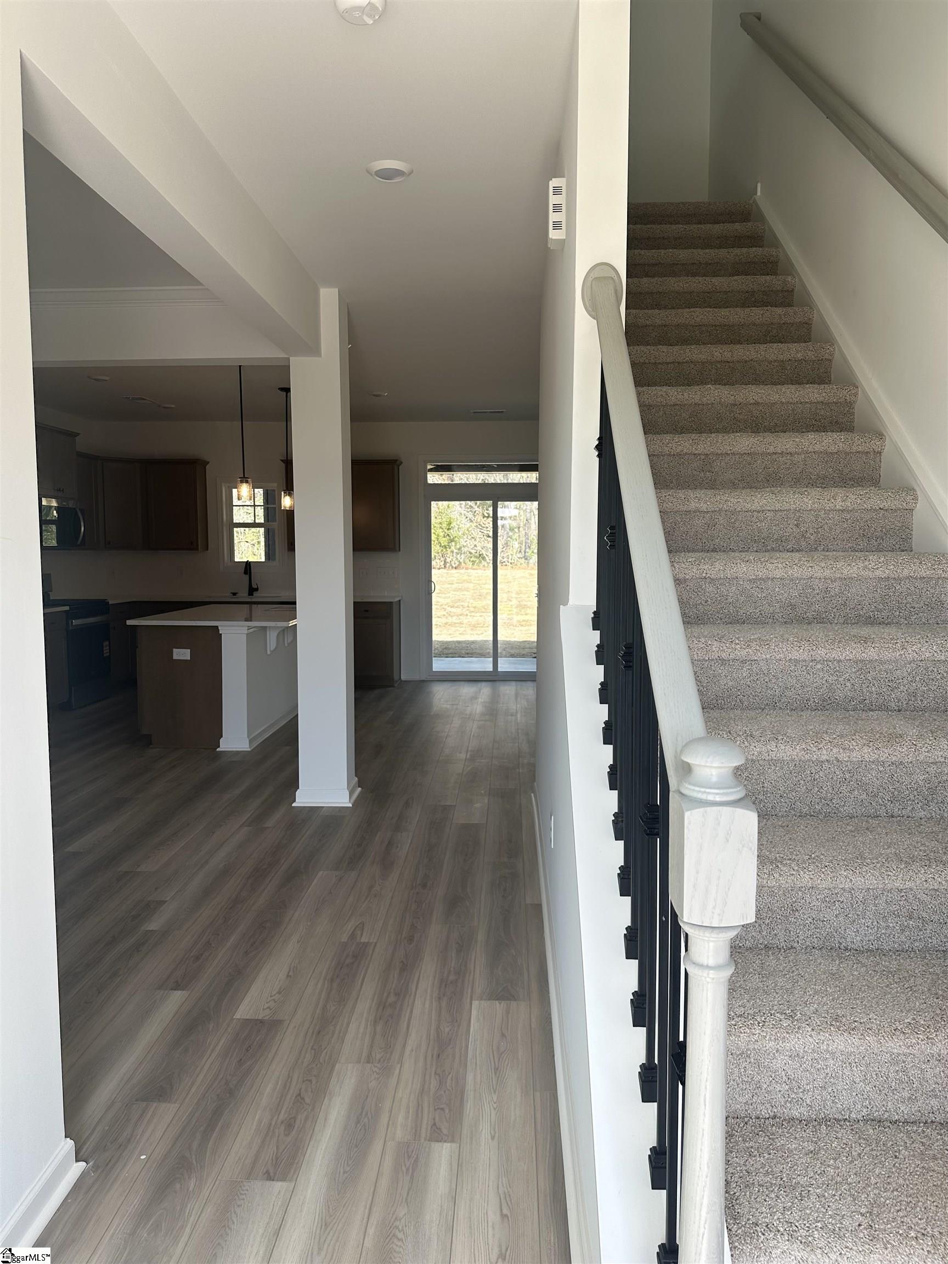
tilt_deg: -3.1
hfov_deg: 56.8
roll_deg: -0.8
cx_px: 474
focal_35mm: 24
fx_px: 876
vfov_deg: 71.6
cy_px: 632
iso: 80
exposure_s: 1/396
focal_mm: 6.86
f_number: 1.78
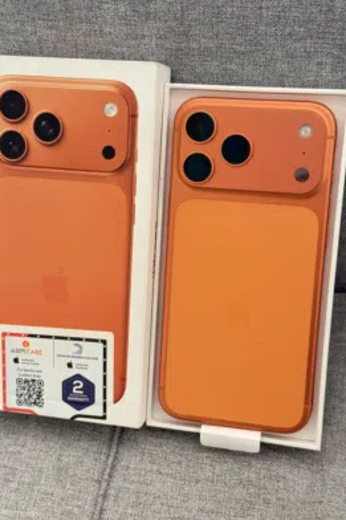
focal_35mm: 51
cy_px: 256
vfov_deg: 38.9
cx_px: 167
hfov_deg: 26.5
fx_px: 736
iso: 250
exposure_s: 1/60
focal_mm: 6.76
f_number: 1.78
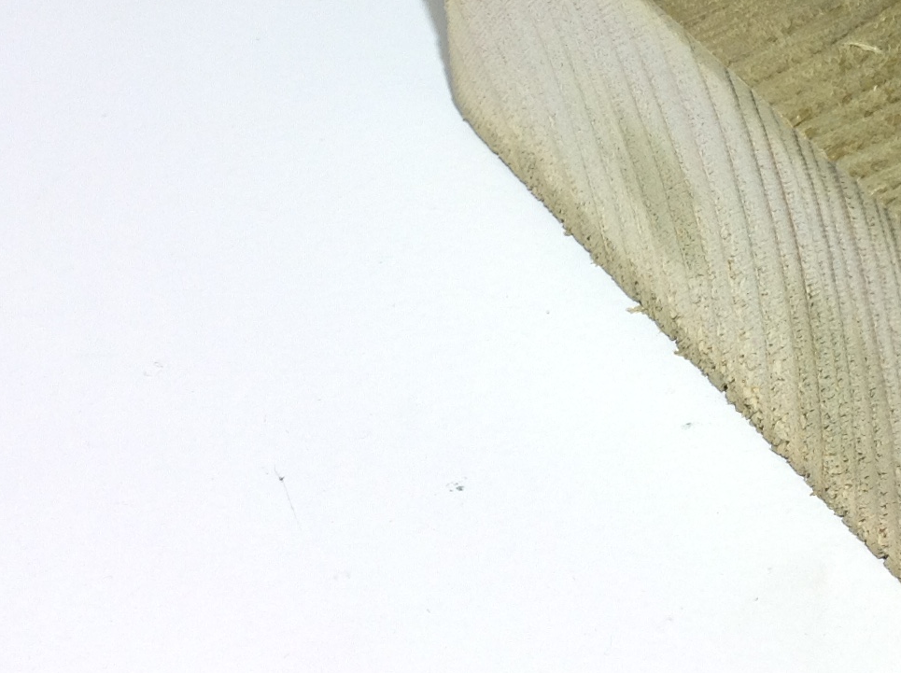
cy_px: -47
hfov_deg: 20.2
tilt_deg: -30.3
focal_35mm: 94
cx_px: 918
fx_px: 2443
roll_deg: -0.7
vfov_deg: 15.3
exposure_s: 1/100
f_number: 2.4
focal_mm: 4.28
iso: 50
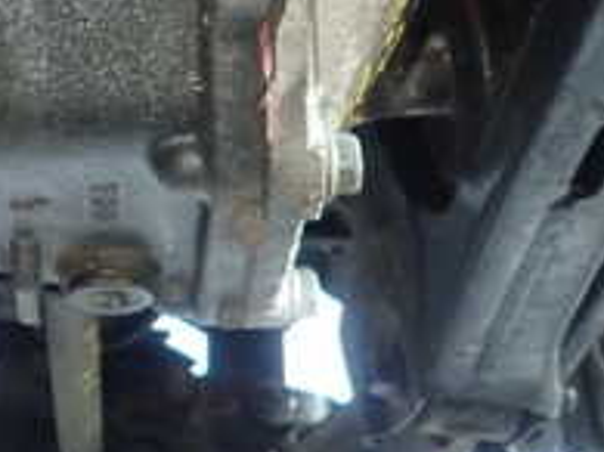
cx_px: -276
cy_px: 0
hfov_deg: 21.6
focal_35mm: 77
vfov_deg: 18.6
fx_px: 1343
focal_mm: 4.5
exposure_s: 1/20
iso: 800
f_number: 2
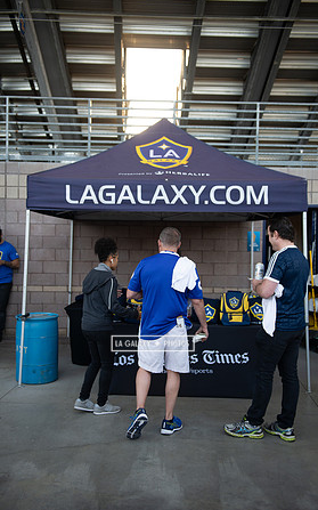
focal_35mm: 39
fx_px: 541
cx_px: 153
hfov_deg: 32.7
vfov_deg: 50.4
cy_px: 254
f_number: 2.8
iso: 250
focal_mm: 38
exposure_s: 1/320
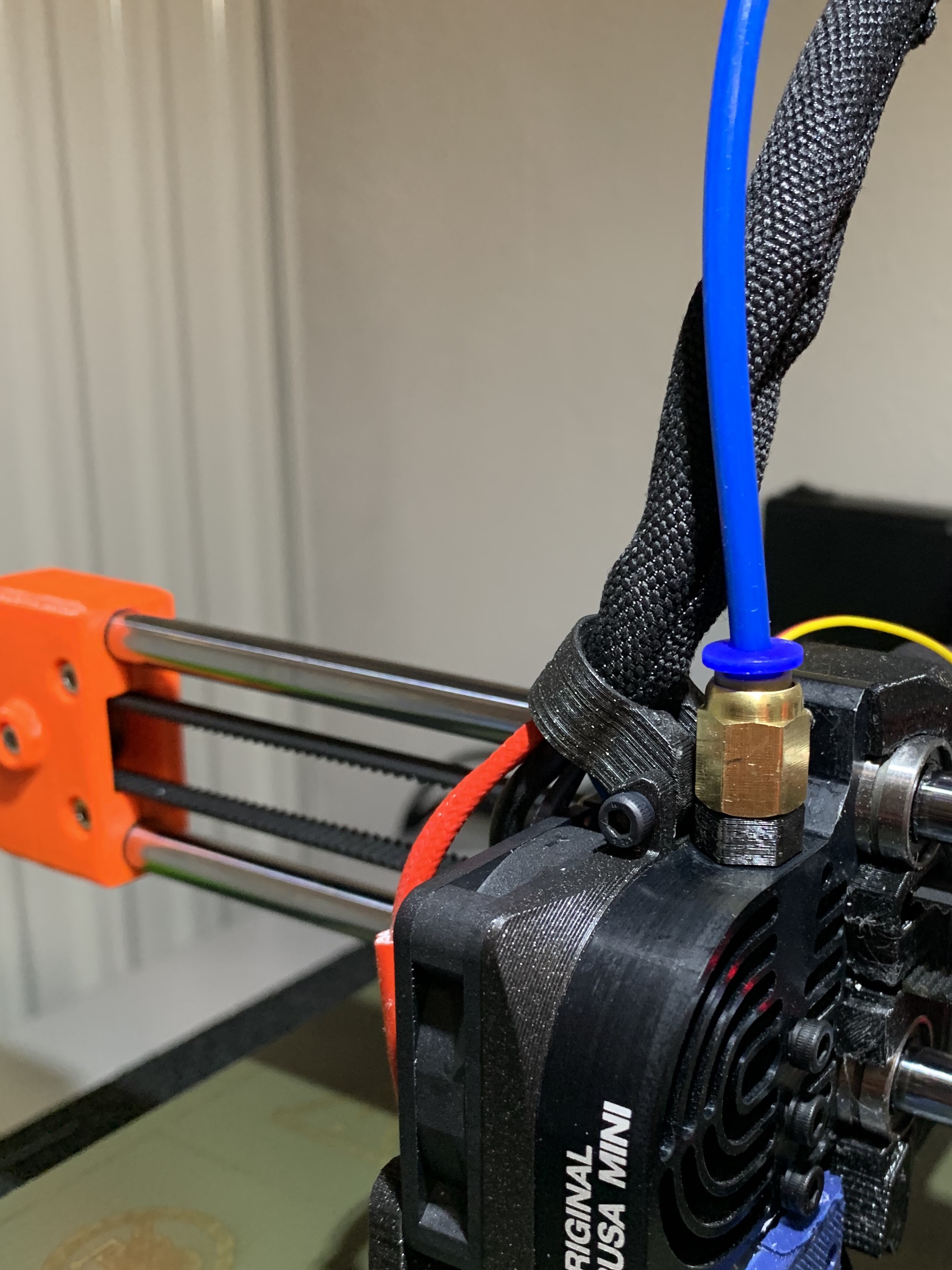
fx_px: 1394
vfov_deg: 48.8
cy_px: 721
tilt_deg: -17.5
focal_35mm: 38
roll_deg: -1.8
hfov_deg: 37.0
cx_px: 690
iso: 320
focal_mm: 4.25
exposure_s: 1/50
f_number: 1.8
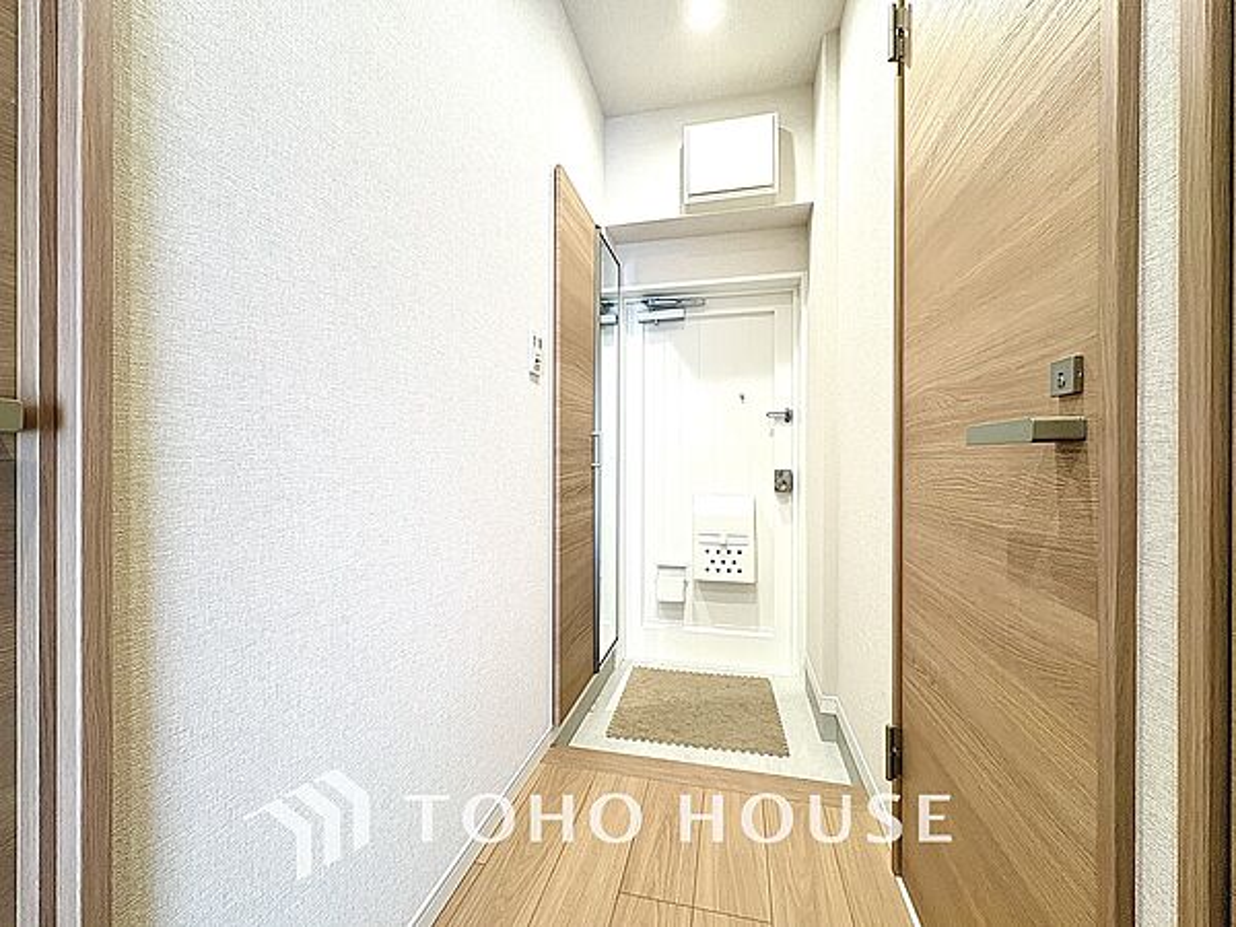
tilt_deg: -0.6
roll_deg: +0.1
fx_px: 500
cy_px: 464
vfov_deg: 85.7
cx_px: 618
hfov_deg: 102.1
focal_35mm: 14
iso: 250
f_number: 2.2
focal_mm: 2.22
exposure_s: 1/50
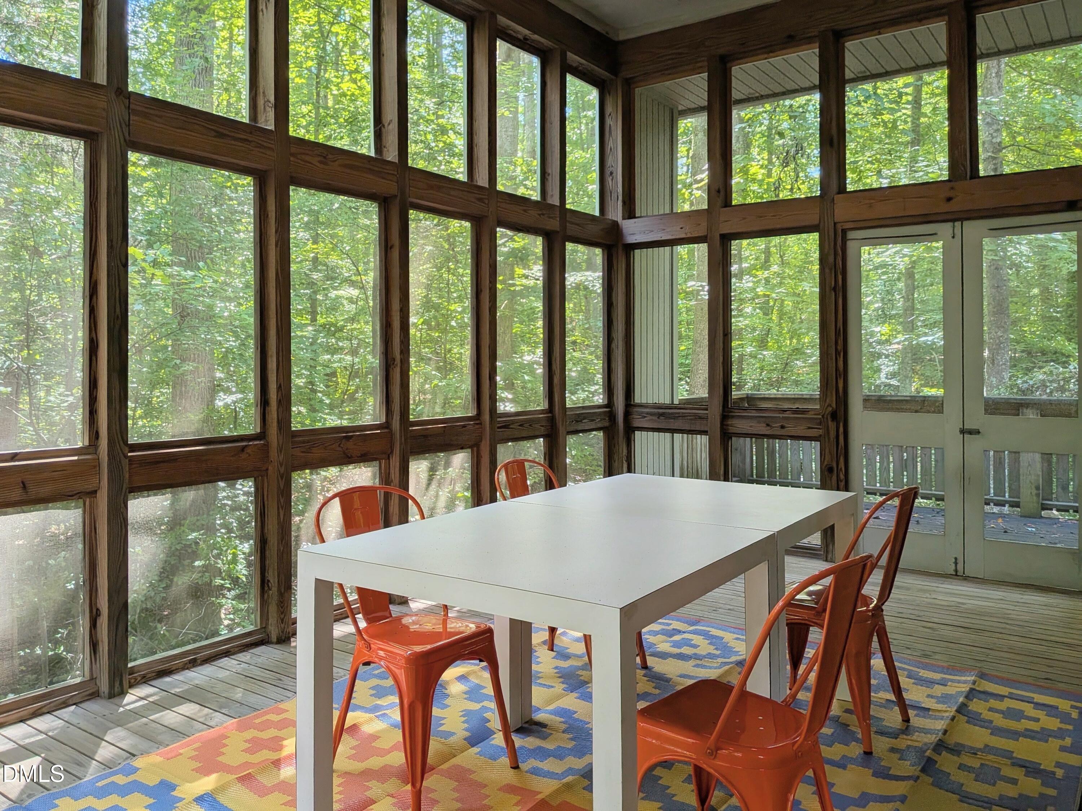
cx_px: 541
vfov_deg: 56.8
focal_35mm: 24
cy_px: 406
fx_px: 750
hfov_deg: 71.6
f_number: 1.7
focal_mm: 4.53
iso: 26
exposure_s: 1/394
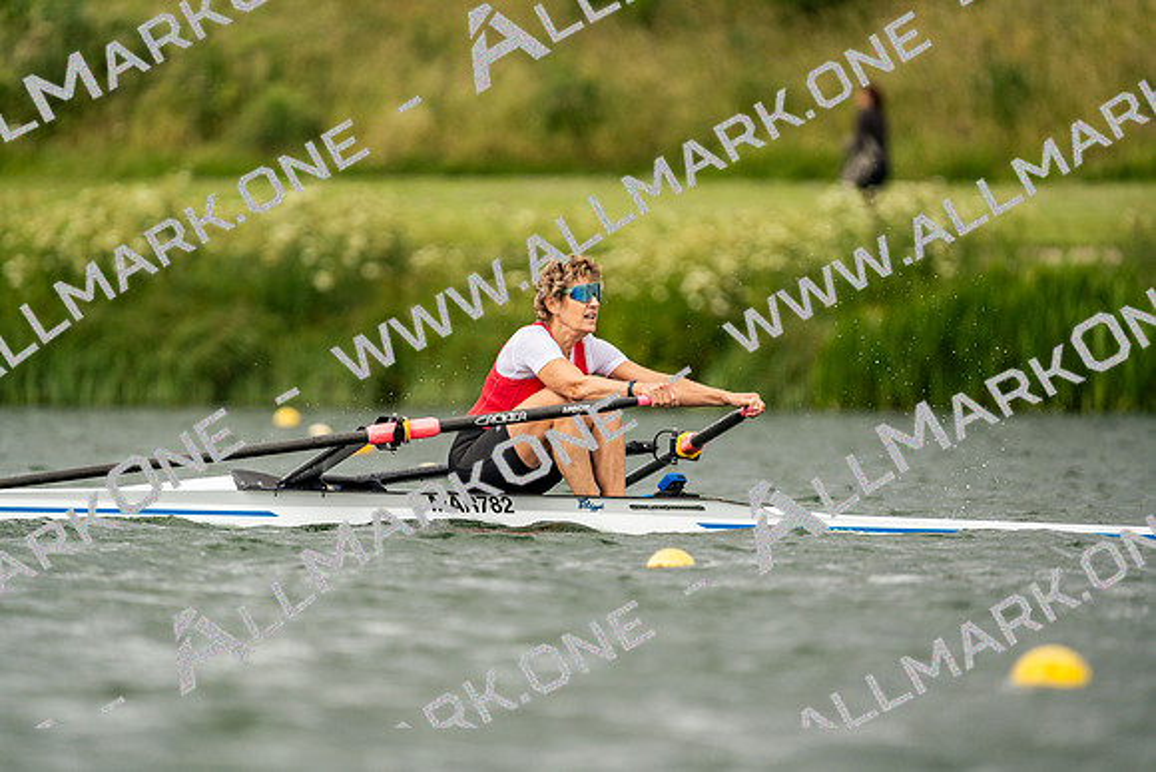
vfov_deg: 2.3
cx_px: 578
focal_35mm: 600
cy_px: 386
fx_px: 19270
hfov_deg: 3.4
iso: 500
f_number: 6.3
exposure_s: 1/2000
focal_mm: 600
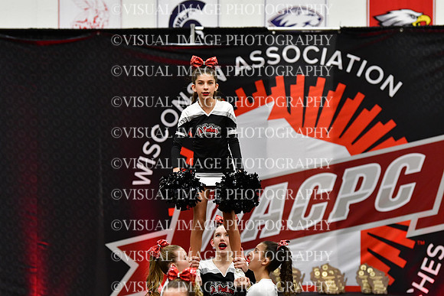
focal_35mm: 202
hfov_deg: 10.2
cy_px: 148
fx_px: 2492
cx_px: 222
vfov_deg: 6.8
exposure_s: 1/500
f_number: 3.5
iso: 4000
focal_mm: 135
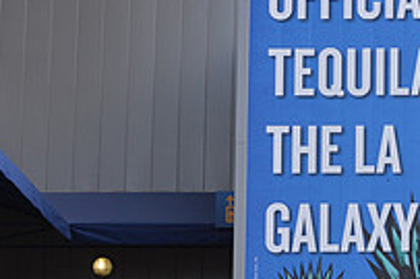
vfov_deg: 6.8
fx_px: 2331
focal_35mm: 200
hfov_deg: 10.1
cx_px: 557
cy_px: 237
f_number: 5
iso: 640
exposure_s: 1/1600
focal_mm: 70
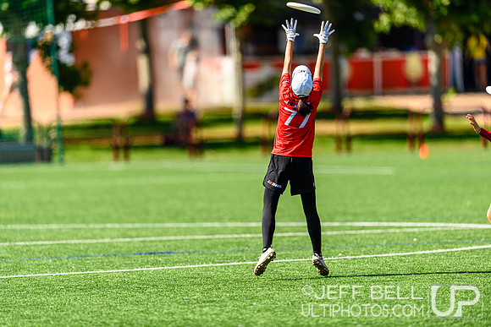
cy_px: 164
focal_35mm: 400
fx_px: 5457
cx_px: 246
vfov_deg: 3.4
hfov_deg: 5.2
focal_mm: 400
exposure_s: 1/1600
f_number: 3.2
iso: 100
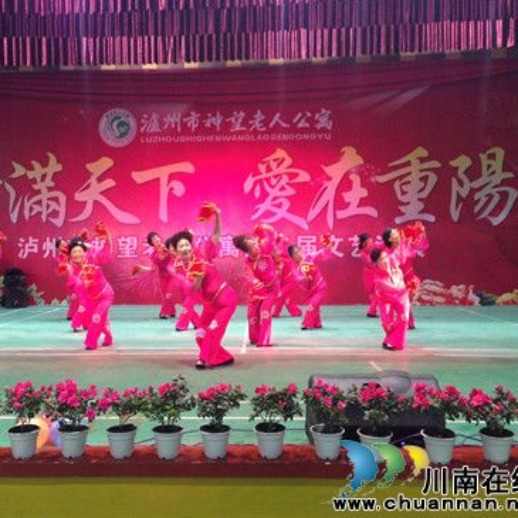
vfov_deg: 41.9
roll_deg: +0.1
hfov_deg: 41.7
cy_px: 253
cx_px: 207
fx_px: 677
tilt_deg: -1.1
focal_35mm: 40
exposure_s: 1/20
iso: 200
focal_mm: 4.12
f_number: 2.4
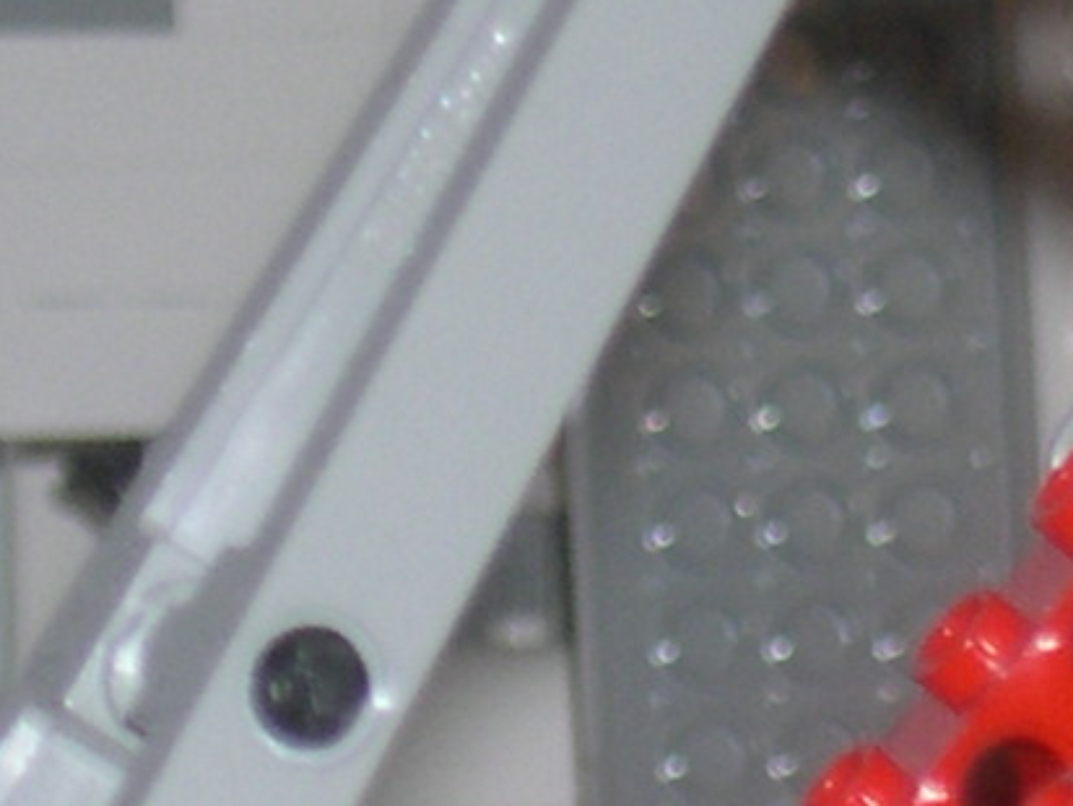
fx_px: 19441
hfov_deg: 3.2
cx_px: 738
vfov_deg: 2.4
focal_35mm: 627
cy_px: 1277
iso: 100
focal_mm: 24
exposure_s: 1/60
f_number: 4.9
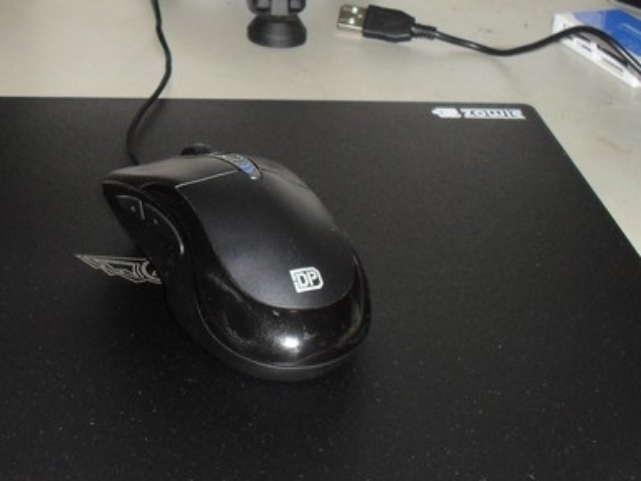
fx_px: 1352
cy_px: 249
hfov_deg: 26.3
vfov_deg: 20.2
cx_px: 155
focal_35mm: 73
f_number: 3.2
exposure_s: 1/45
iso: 200
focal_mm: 6.3
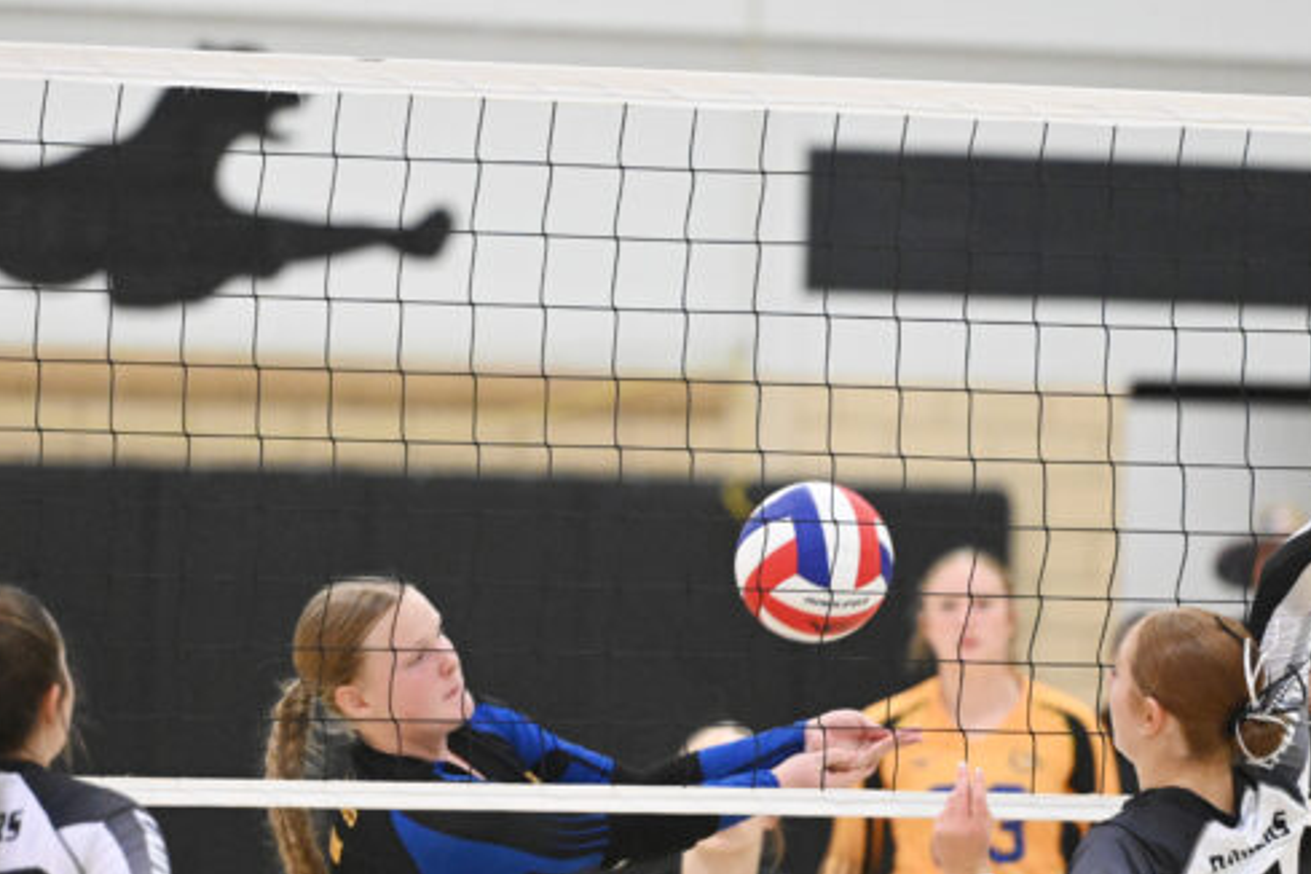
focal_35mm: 307
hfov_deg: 6.7
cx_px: 706
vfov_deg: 4.5
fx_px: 11179
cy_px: 472
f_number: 2.8
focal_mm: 200
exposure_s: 1/1000
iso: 10000
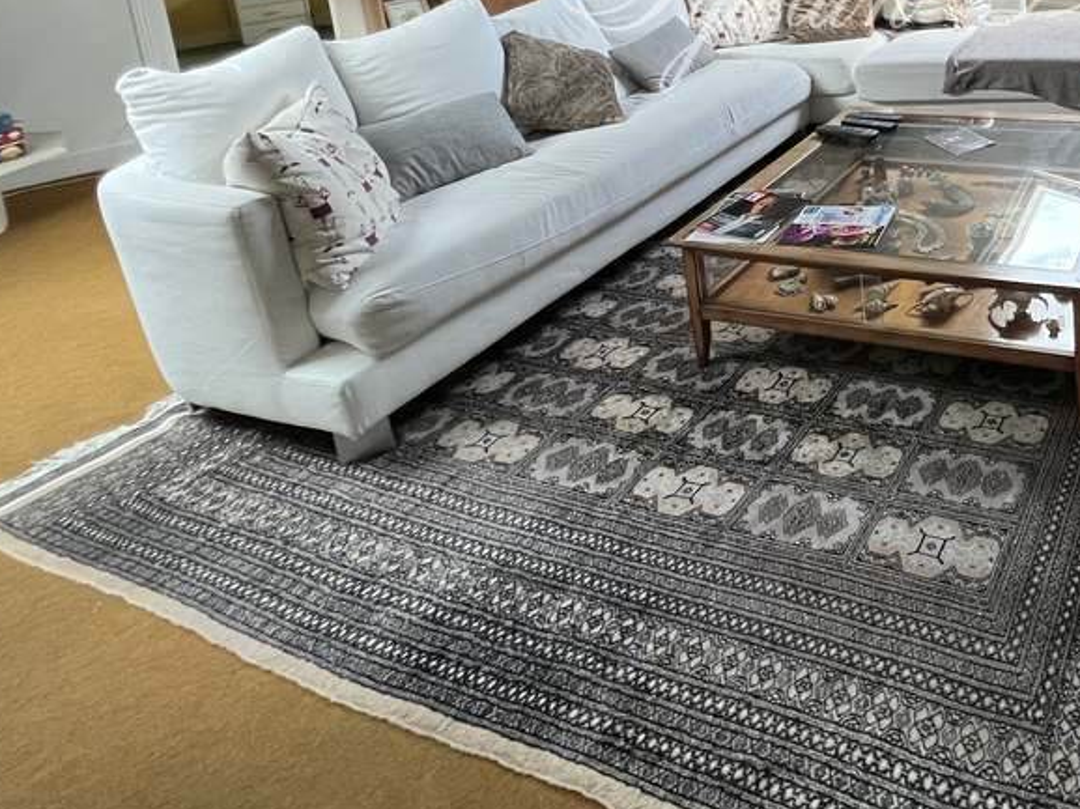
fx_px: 842
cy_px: -13
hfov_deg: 57.5
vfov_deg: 43.4
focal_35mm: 27
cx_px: 944
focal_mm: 1.57
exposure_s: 1/100
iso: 200
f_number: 1.8
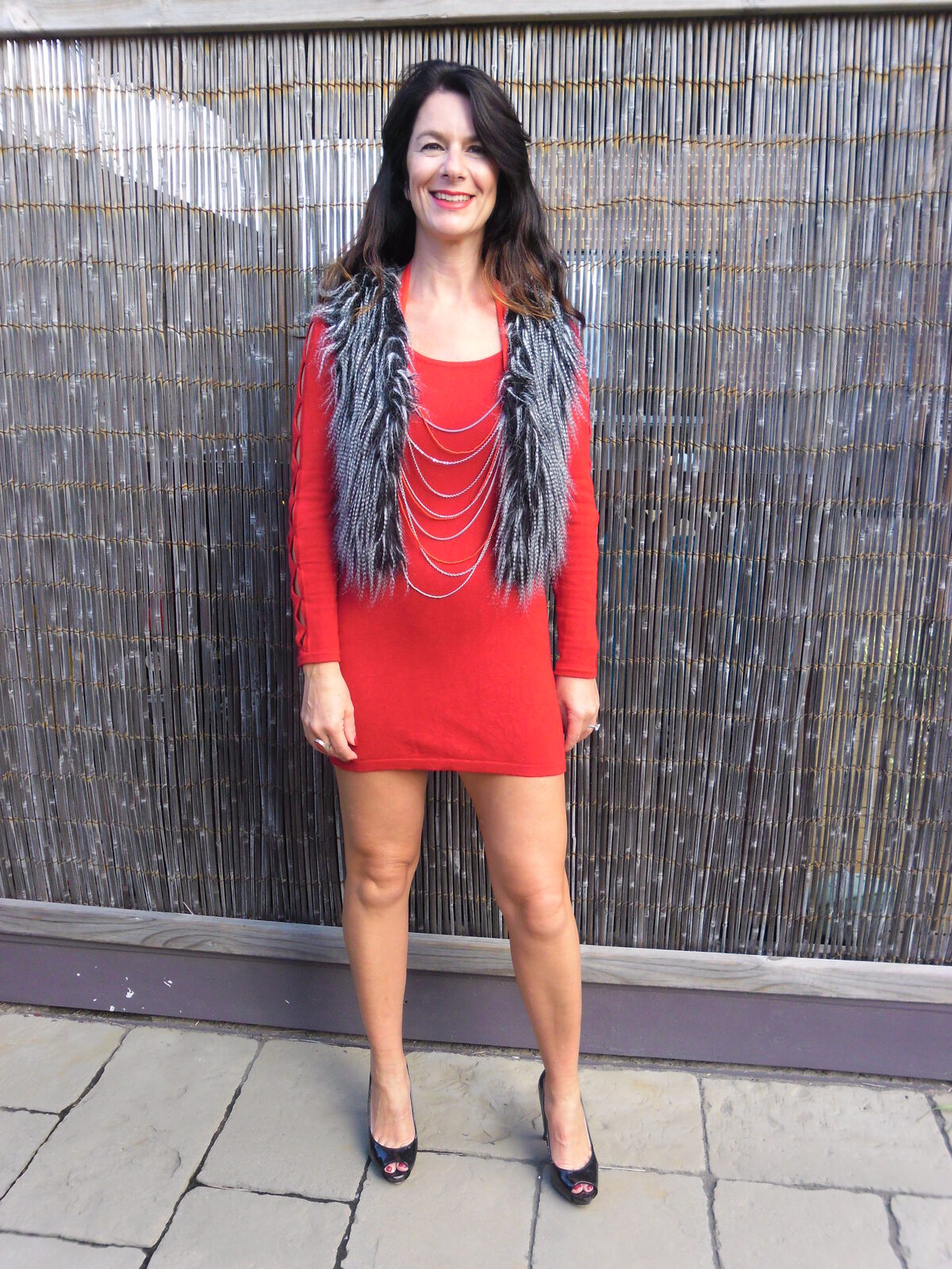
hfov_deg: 44.2
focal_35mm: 32
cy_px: 634
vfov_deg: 56.8
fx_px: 1173
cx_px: 476
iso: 80
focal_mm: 5.7
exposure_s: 1/90
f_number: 3.7
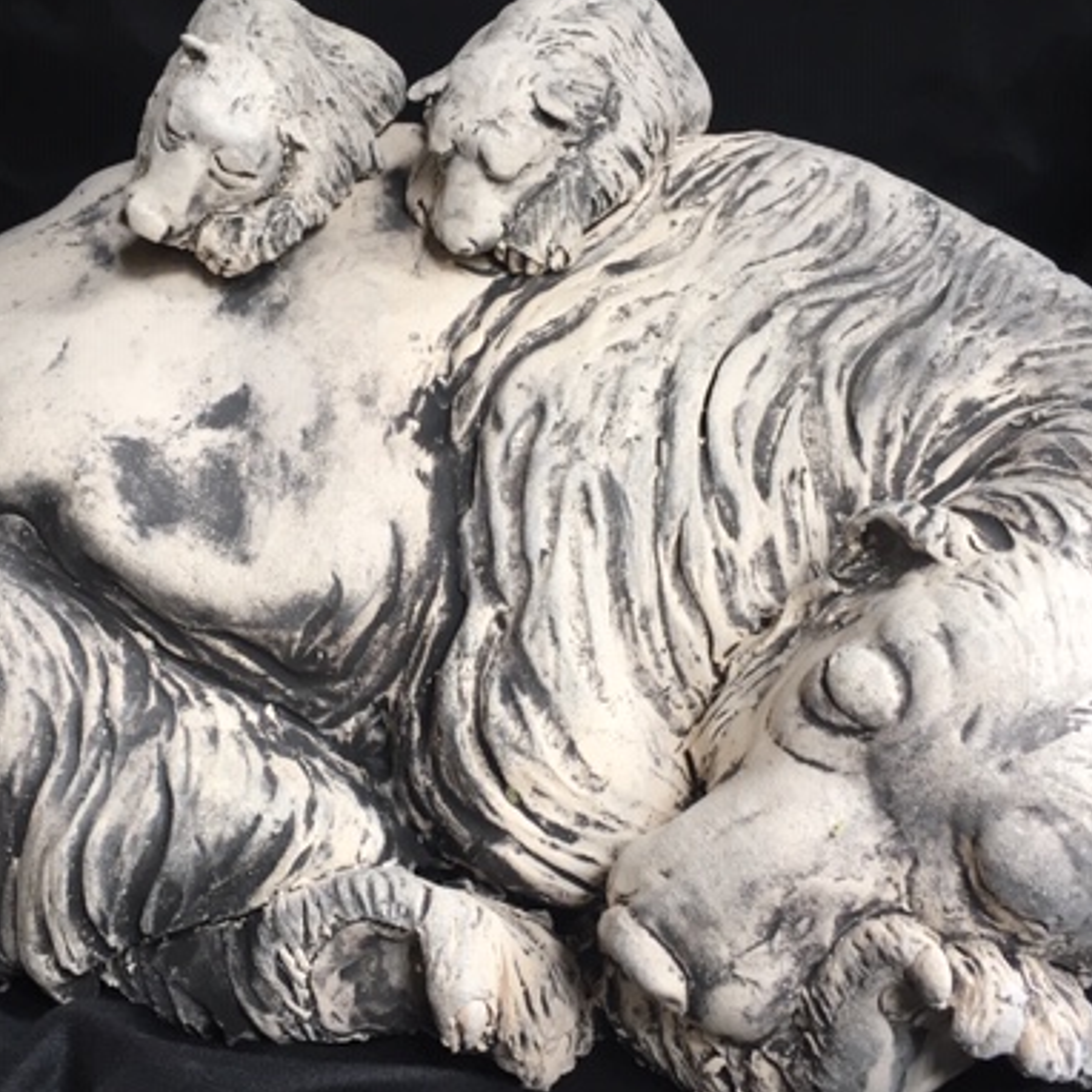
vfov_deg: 39.2
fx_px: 1535
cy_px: 549
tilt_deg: -22.7
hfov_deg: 39.1
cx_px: 469
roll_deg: +1.5
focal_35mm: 43
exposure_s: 1/40
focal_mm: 4.15
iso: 25
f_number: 2.2
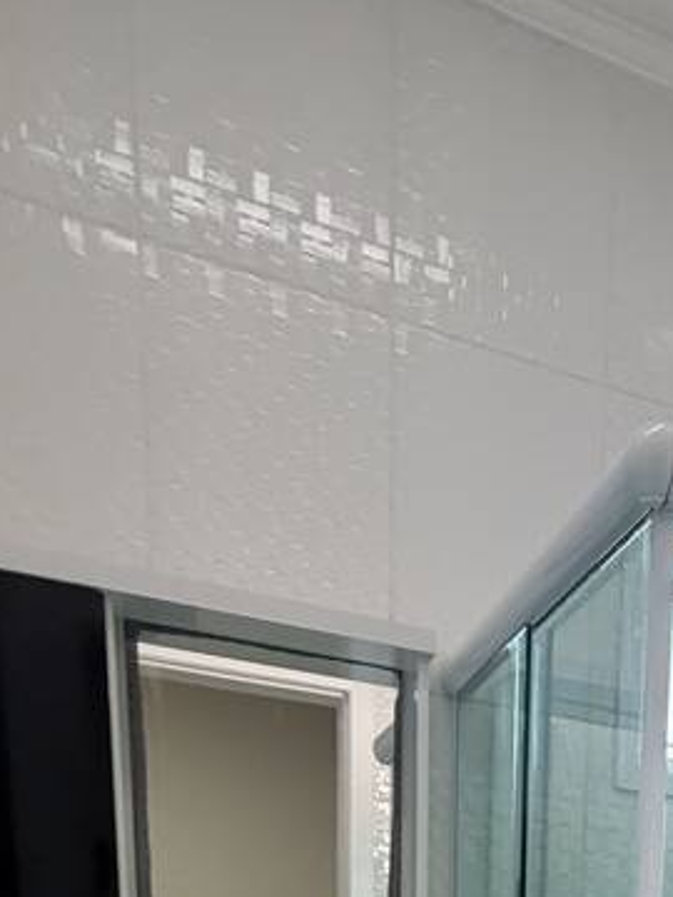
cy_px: 1238
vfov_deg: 31.3
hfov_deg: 31.0
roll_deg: -4.7
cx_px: 720
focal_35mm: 42
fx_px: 1089
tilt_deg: -11.2
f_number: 2.2
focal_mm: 2.22
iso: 320
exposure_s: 1/115
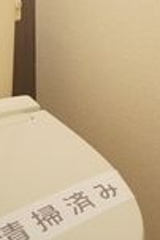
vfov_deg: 23.8
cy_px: -35
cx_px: 101
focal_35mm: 79
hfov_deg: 17.2
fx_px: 528
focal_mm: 16
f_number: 2.8
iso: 1600
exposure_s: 1/60
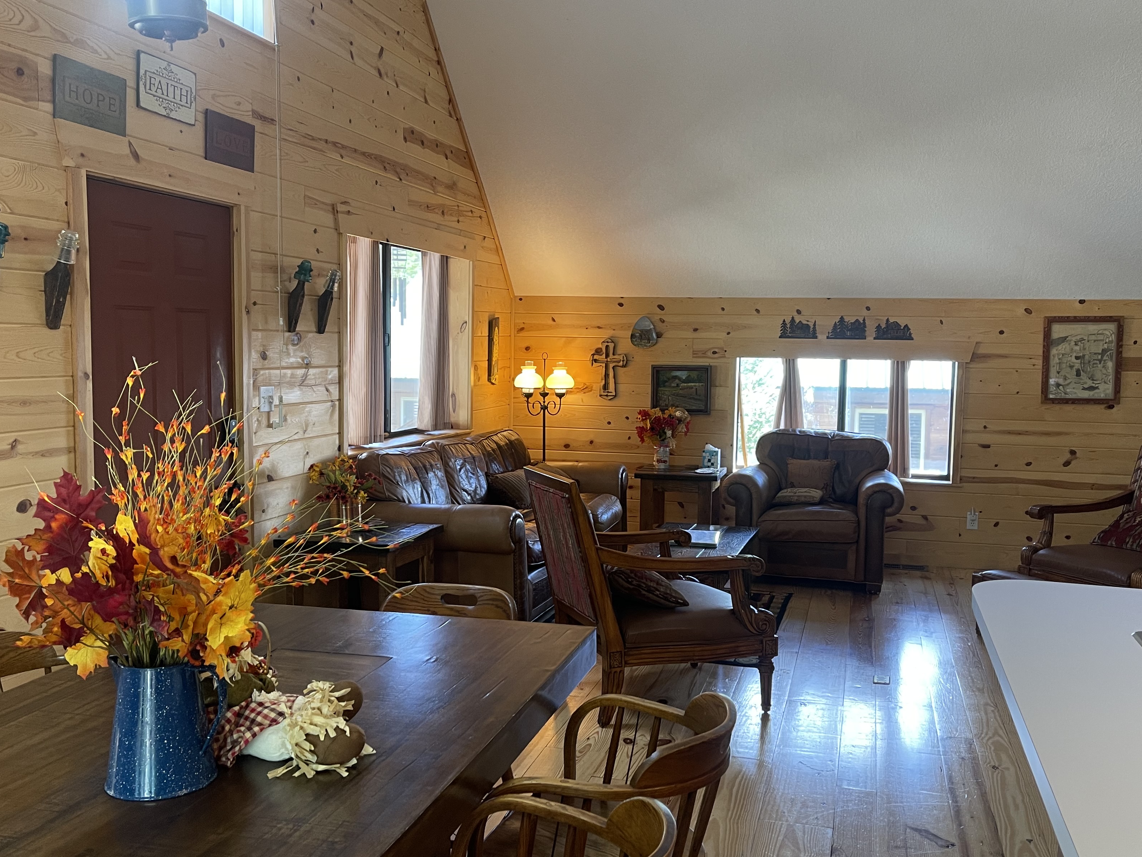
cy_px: 434
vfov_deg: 42.9
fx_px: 1089
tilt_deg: -5.7
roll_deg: -0.8
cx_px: 585
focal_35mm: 33
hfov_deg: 55.3
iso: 125
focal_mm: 5.1
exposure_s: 1/60
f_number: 1.6
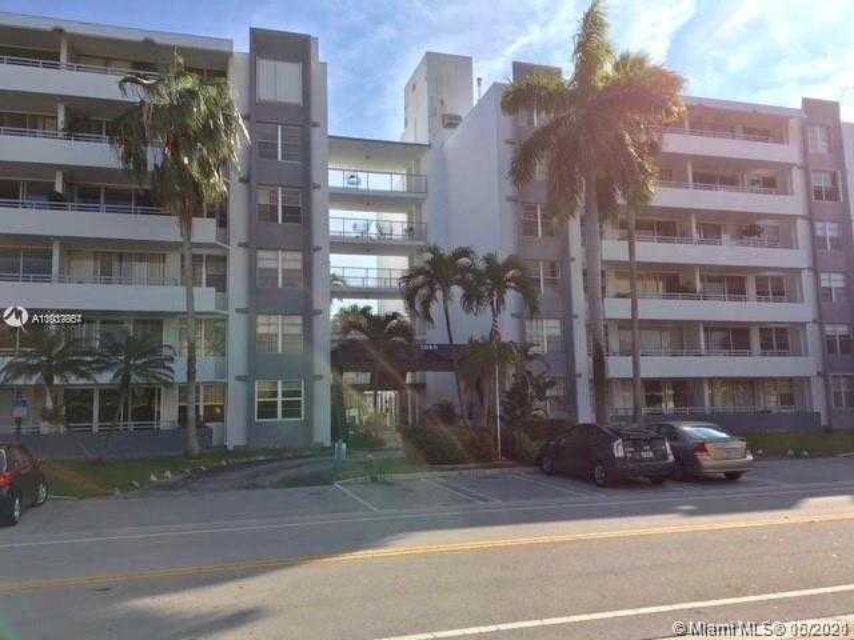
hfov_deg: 61.7
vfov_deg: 48.2
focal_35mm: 29
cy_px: 320
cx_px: 427
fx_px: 715
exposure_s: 1/1876
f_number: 2.2
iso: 25
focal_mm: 4.15
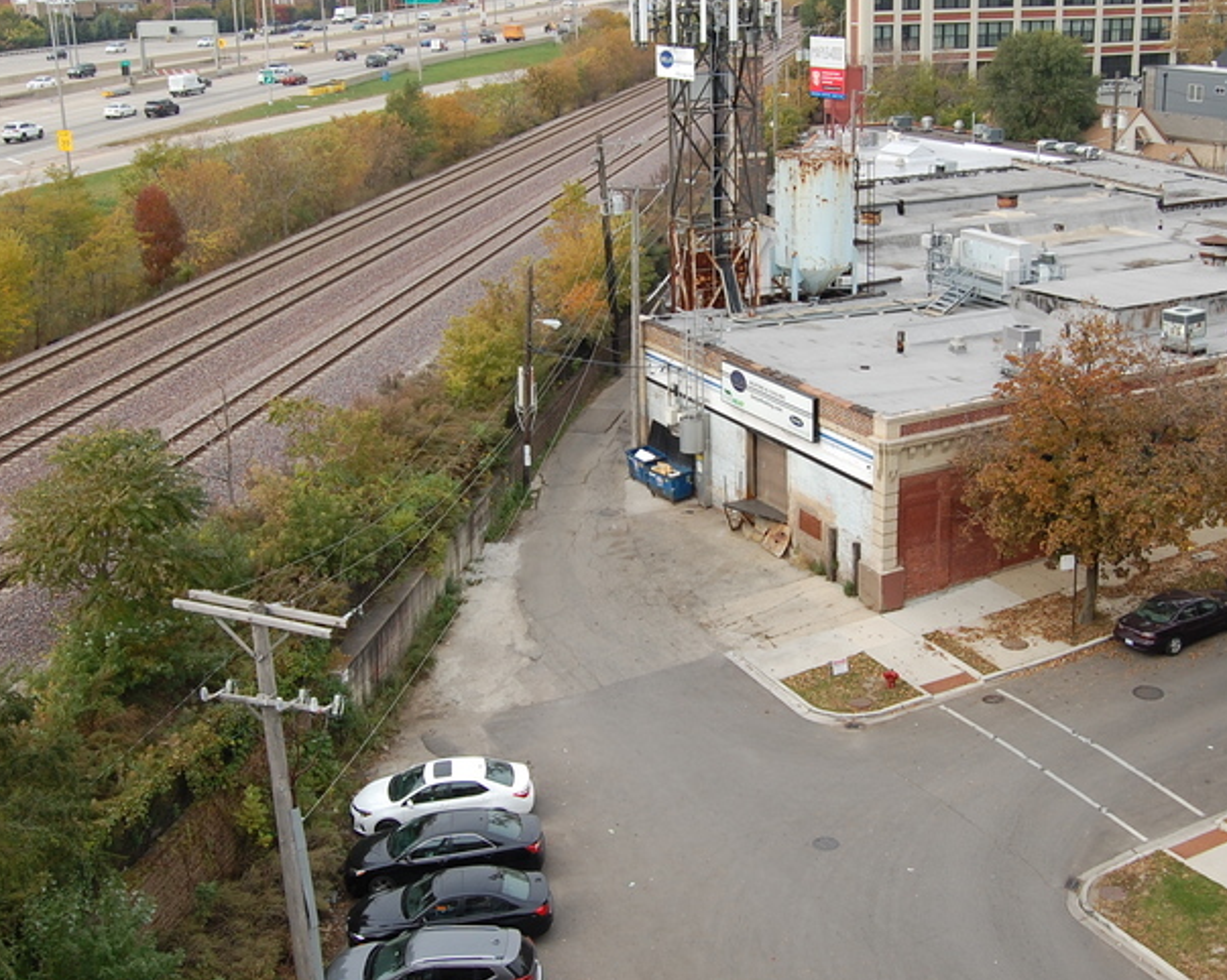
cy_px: 434
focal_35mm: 42
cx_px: 659
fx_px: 1525
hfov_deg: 43.8
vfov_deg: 35.6
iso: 200
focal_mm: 18
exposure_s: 1/250
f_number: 8
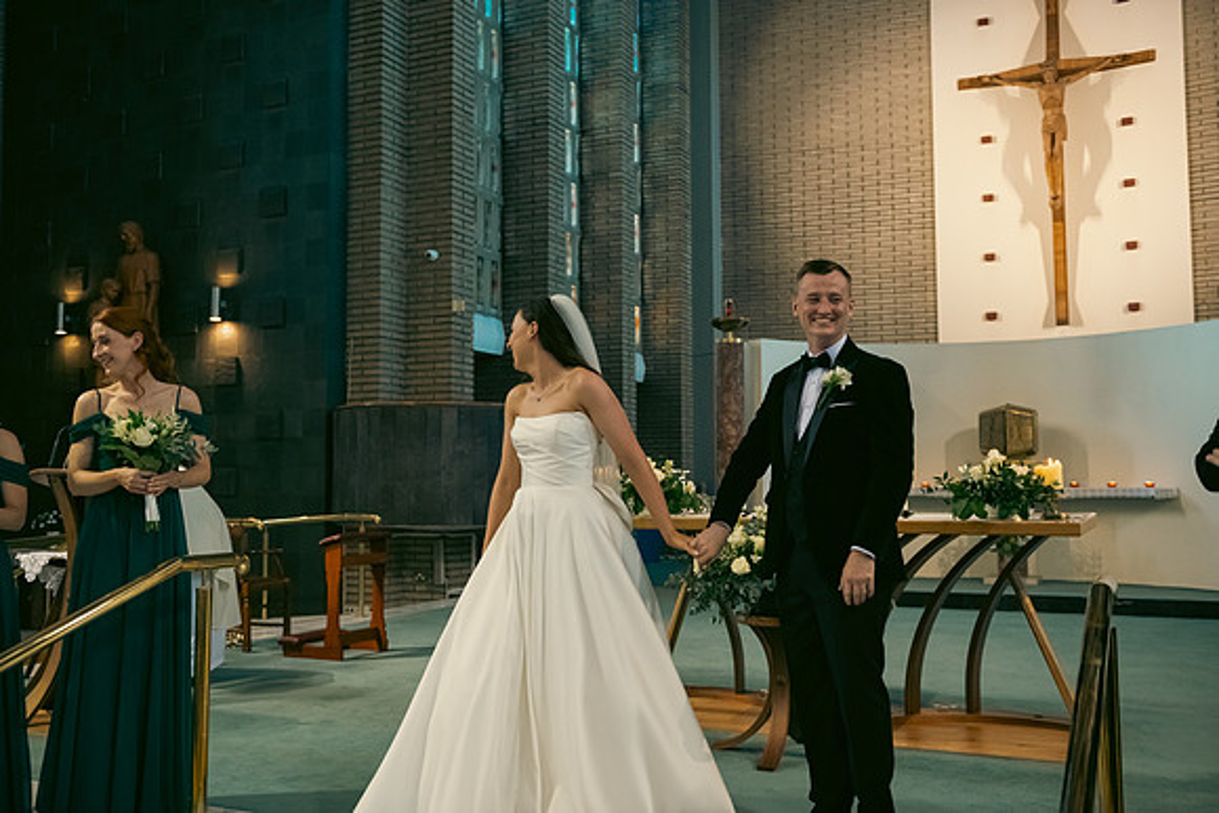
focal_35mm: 35
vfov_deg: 37.9
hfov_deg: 54.4
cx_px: 610
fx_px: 1185
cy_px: 406
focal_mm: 35
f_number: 3.5
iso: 1000
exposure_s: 1/160
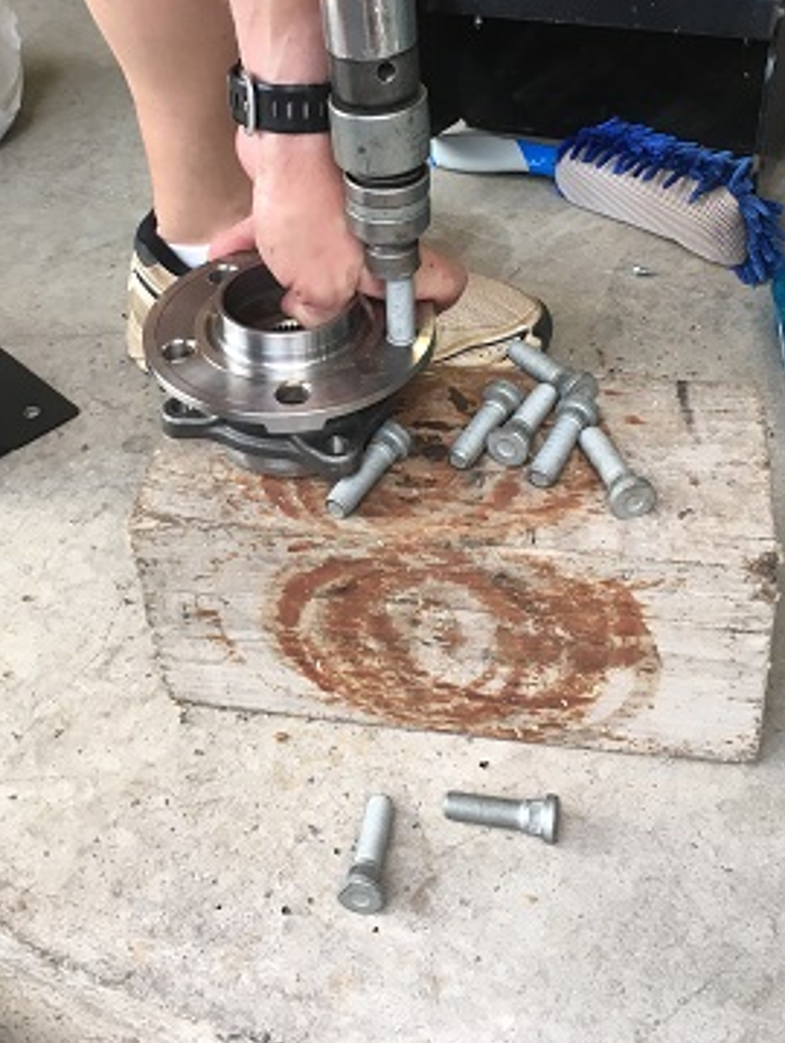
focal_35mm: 43
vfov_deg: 42.9
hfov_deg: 33.7
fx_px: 1298
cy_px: 309
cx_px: 390
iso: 32
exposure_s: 1/30
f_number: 2.2
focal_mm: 4.15
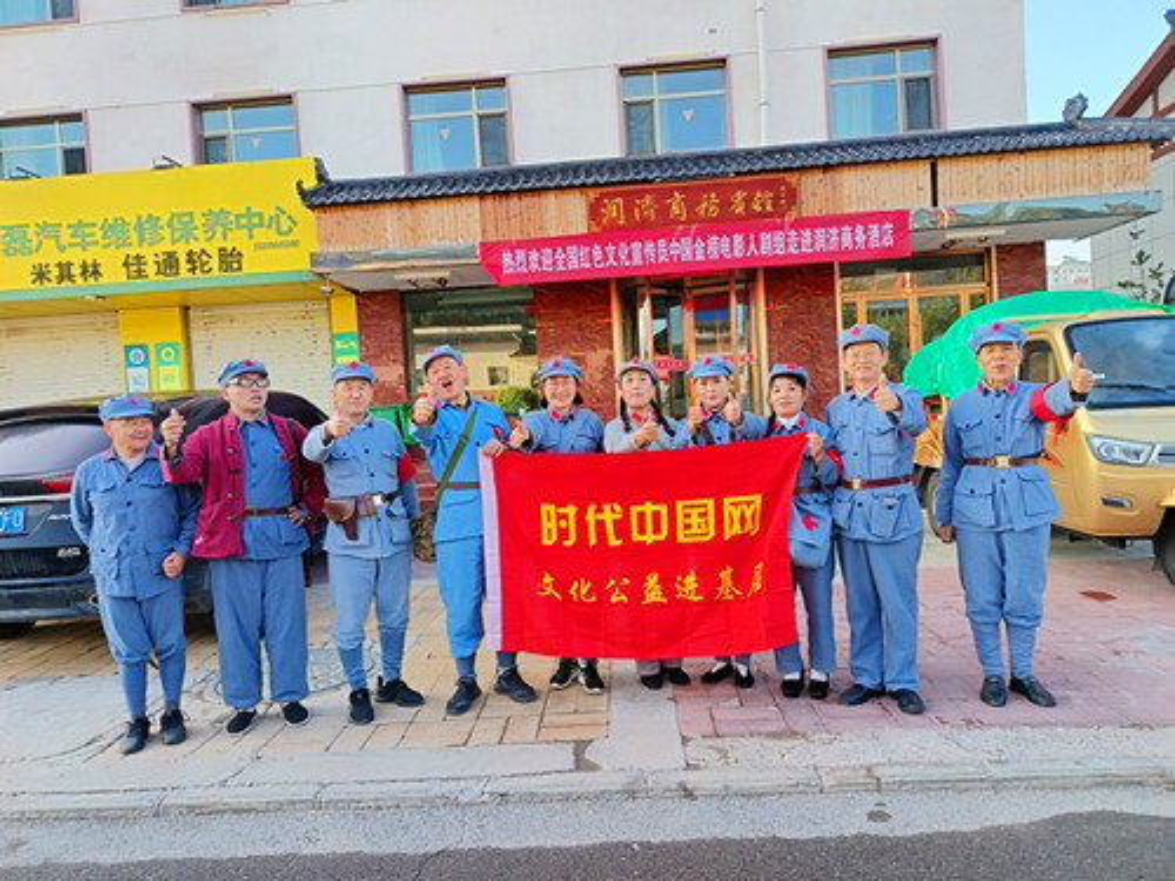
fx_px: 815
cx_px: 588
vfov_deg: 56.8
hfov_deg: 71.6
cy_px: 440
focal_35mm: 24
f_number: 1.75
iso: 190
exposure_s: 1/100
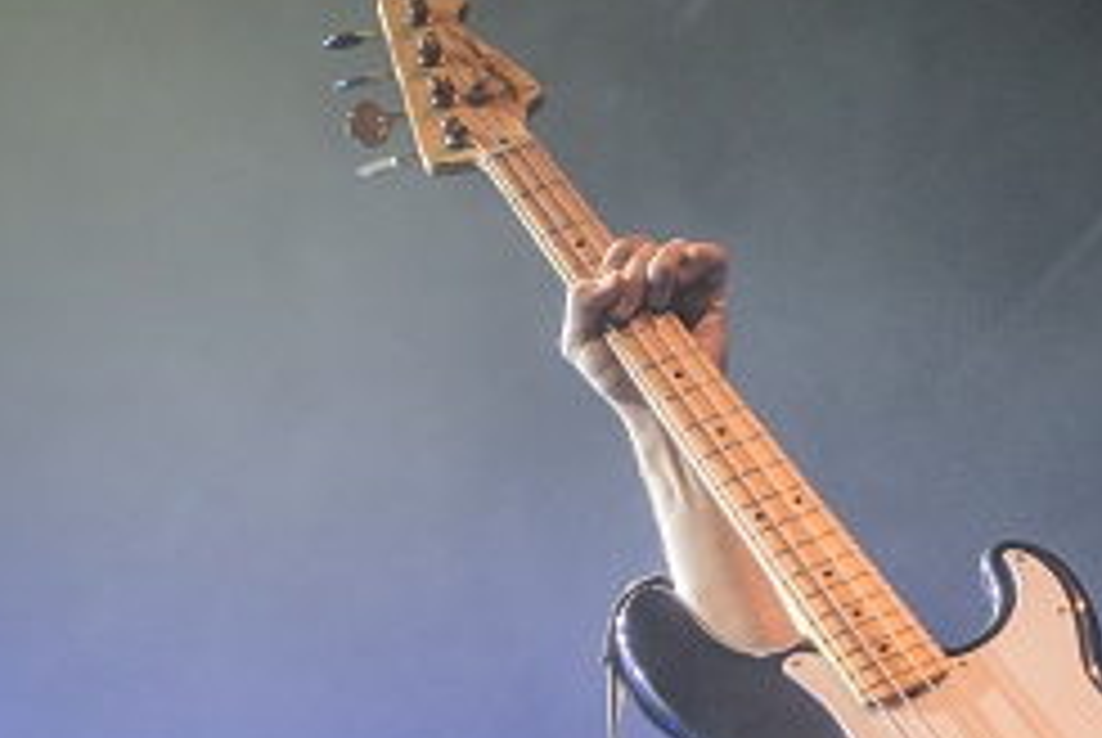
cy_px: 839
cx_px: 787
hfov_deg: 13.9
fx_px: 4505
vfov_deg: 9.3
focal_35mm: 147
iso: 4000
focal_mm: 50
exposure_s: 1/80
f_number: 2.8
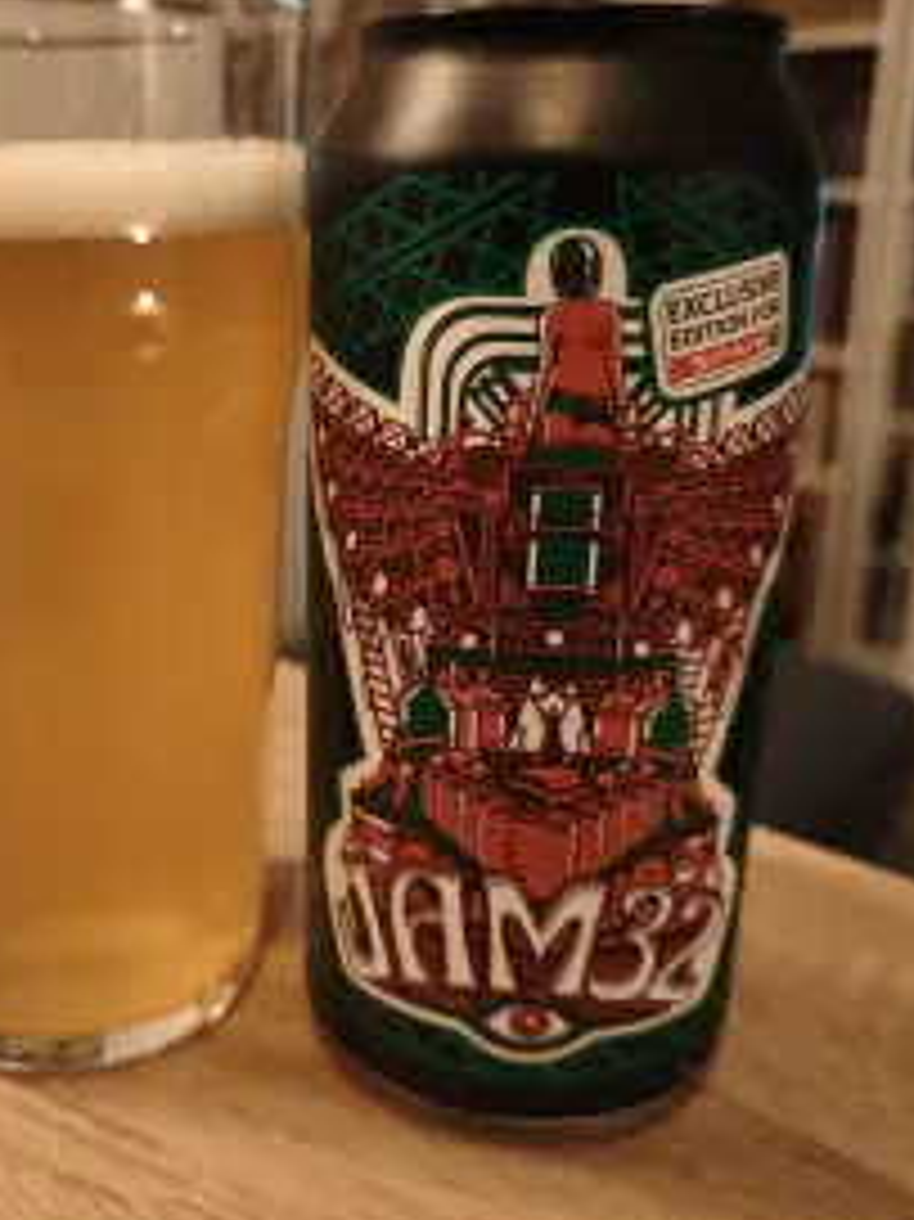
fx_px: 1198
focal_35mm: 34
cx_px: 266
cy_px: 567
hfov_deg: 40.9
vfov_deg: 53.9
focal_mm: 6.06
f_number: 1.7
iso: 1600
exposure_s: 1/33.3
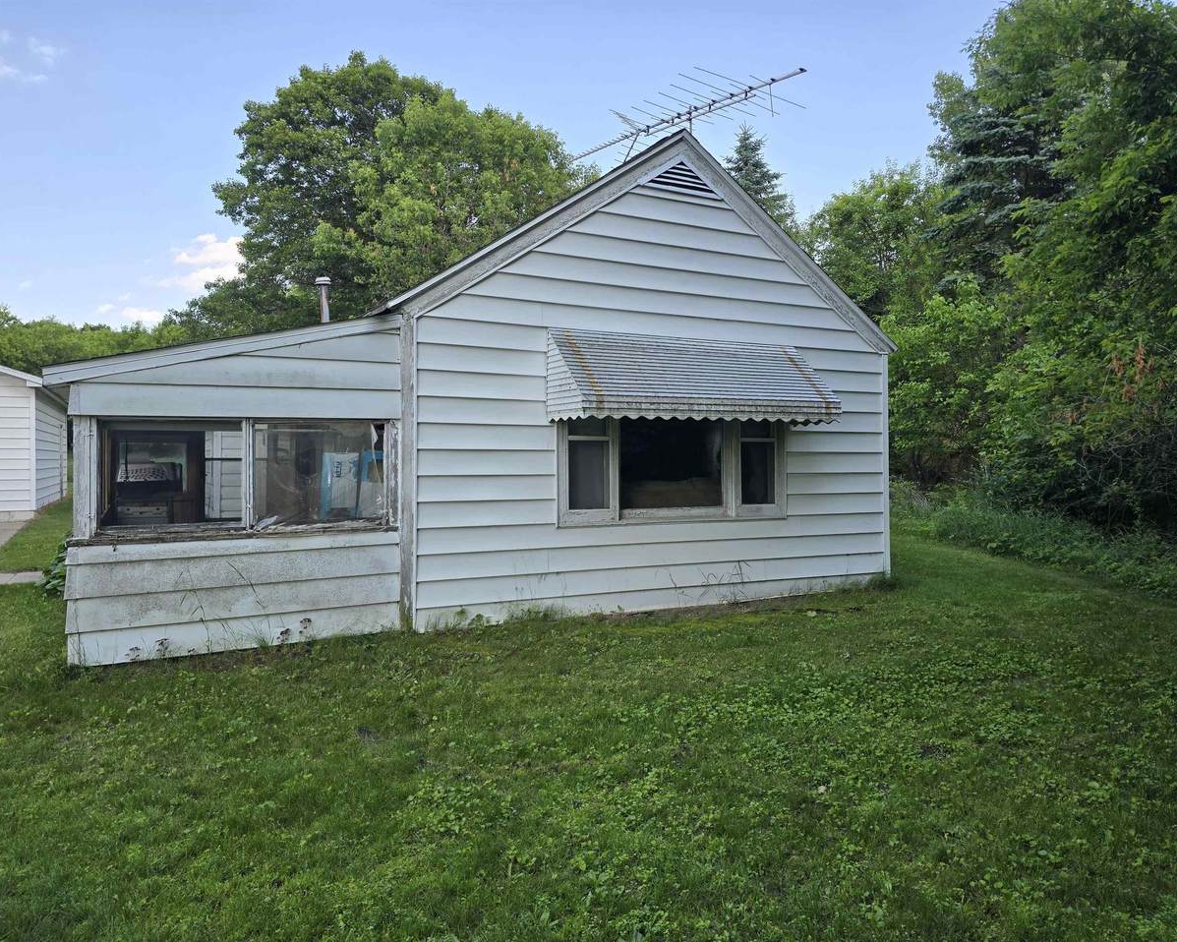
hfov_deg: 70.3
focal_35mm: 24
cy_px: 471
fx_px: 836
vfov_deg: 58.8
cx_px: 591
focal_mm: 6.3
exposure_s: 1/228
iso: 12
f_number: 1.7
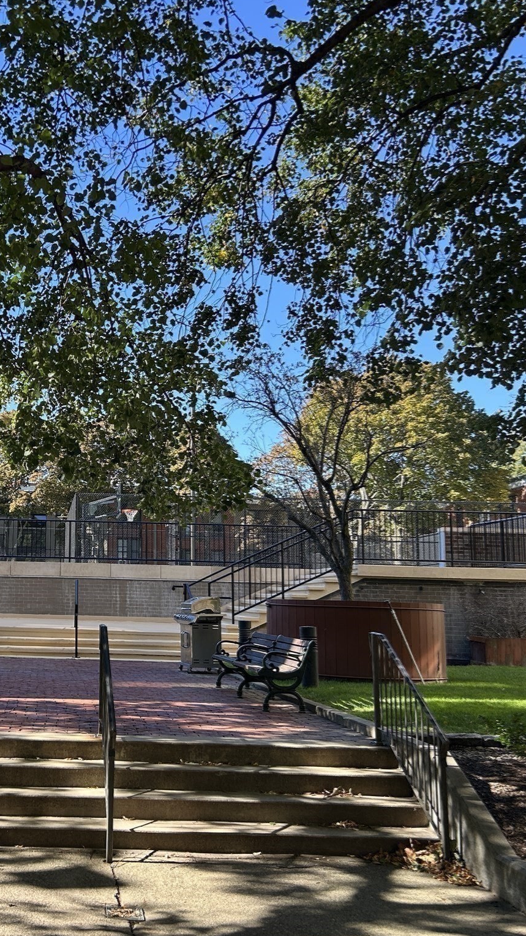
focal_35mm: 38
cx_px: 45
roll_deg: -1.6
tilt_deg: +7.2
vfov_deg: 52.8
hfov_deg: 29.8
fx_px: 942
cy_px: 467
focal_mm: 5.7
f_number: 1.5
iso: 50
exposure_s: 1/733
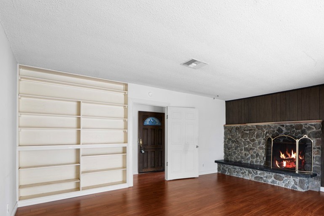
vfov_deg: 61.6
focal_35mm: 20
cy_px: 126
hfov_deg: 81.9
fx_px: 180
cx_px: 209
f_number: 10
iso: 100
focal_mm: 10
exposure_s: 1/5
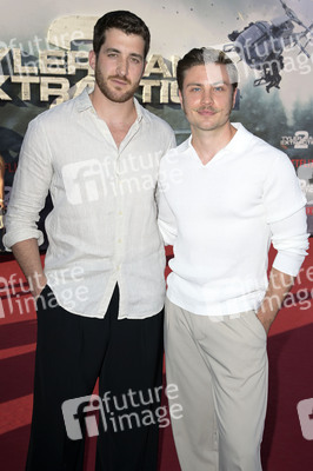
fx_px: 549
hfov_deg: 31.8
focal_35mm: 42
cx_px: 156
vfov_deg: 46.4
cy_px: 236
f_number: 8
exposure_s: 1/200
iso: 125
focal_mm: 42
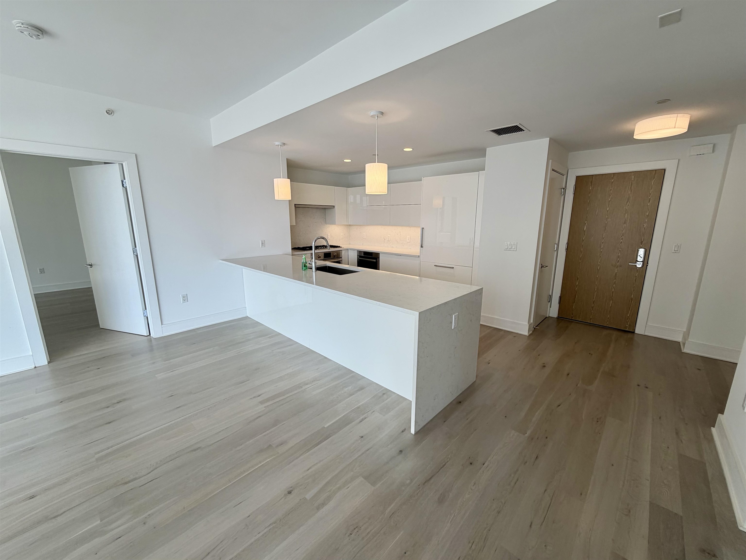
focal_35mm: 14
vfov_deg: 85.7
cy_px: 280
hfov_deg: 102.1
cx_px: 373
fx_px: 302
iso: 32
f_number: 2.2
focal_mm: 2.22
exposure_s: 1/120
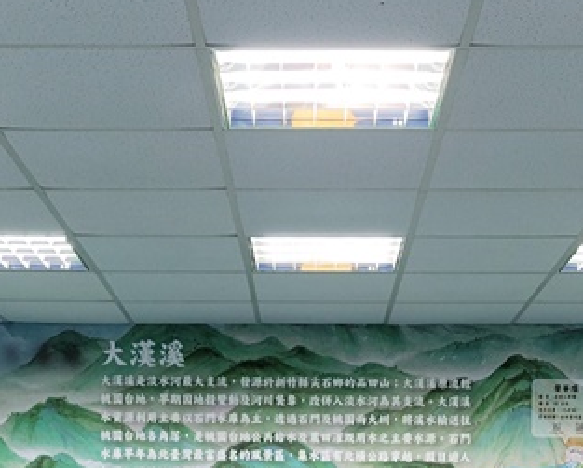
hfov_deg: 23.5
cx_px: 332
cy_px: 619
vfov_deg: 17.7
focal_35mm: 81
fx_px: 1399
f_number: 1.8
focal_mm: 5.4
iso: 250
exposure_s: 1/120
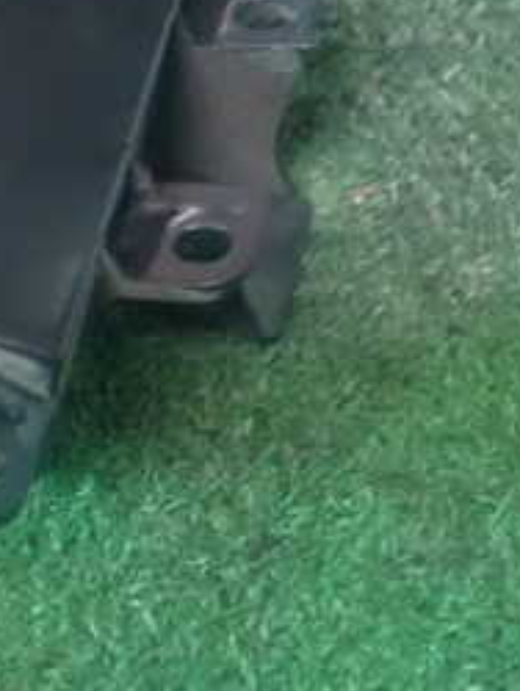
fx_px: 1440
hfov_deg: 18.3
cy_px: 141
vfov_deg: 26.5
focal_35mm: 72
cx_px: -249
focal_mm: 5.5
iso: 1600
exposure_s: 1/15
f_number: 2.3
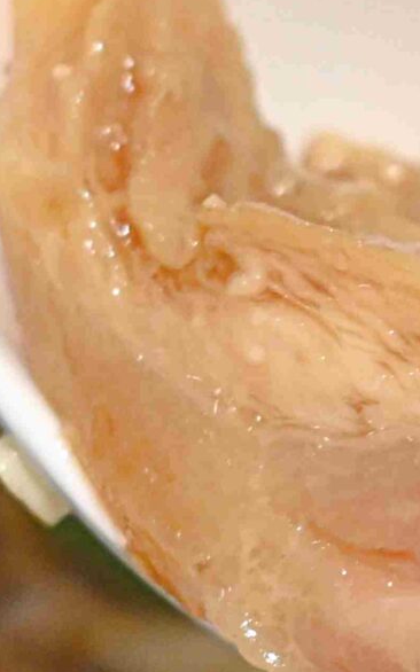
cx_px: 917
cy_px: 296
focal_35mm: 334
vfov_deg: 6.3
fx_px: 6120
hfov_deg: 3.9
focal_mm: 50
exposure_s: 1/200
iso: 1600
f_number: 2.8
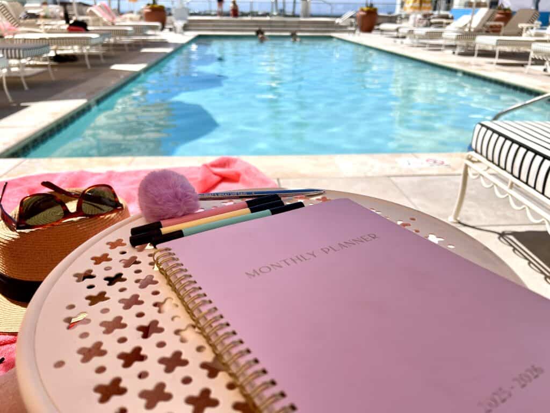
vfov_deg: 53.1
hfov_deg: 67.3
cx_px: 275
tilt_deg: -25.3
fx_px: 413
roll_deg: -0.4
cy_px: 206
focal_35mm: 26
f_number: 1.5
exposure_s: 1/5076
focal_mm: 5.7
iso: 50
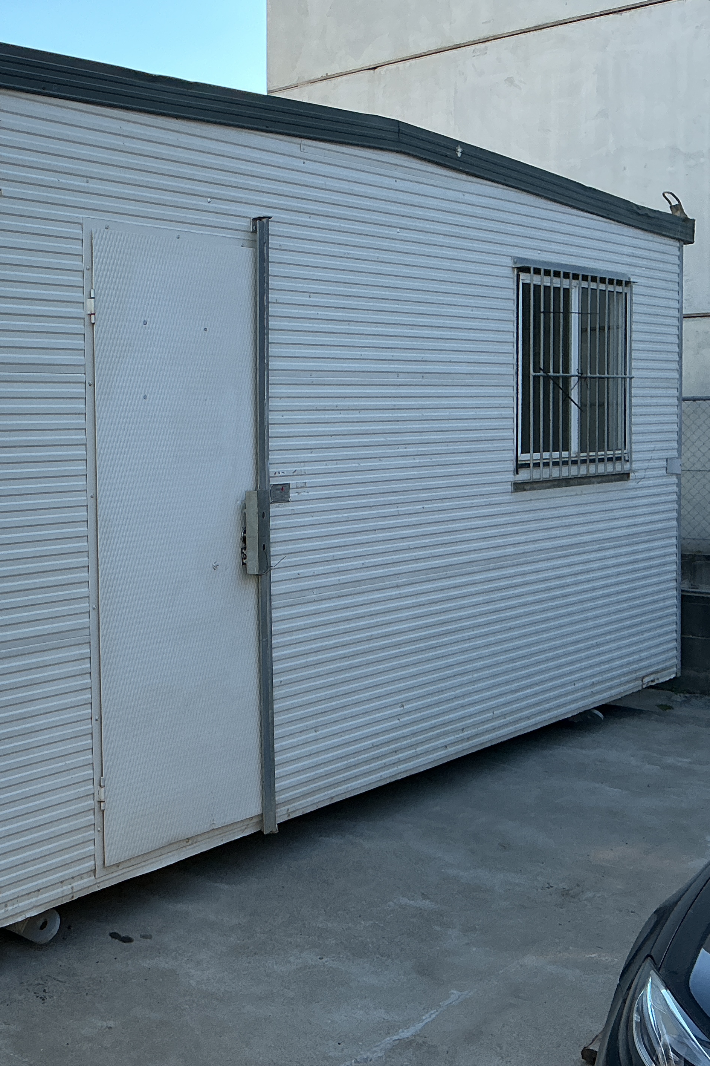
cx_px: 53
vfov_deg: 45.4
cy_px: 509
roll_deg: +1.0
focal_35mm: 43
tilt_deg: -4.7
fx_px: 1272
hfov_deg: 29.7
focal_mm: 3
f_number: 1.8
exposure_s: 1/599
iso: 25
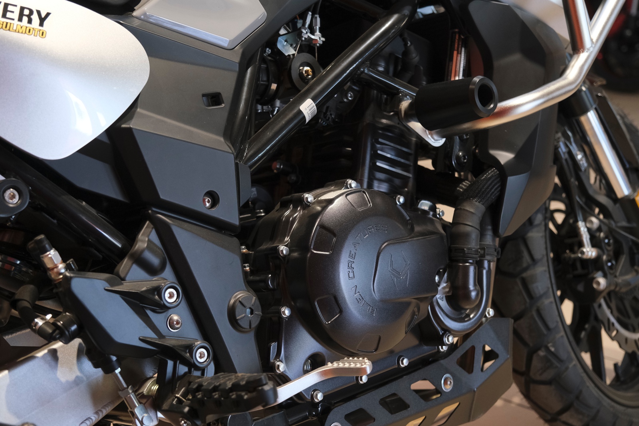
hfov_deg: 38.9
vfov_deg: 26.5
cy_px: 213
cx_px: 320
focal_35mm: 51
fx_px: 905
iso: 1600
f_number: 4
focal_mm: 34.2
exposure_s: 1/100
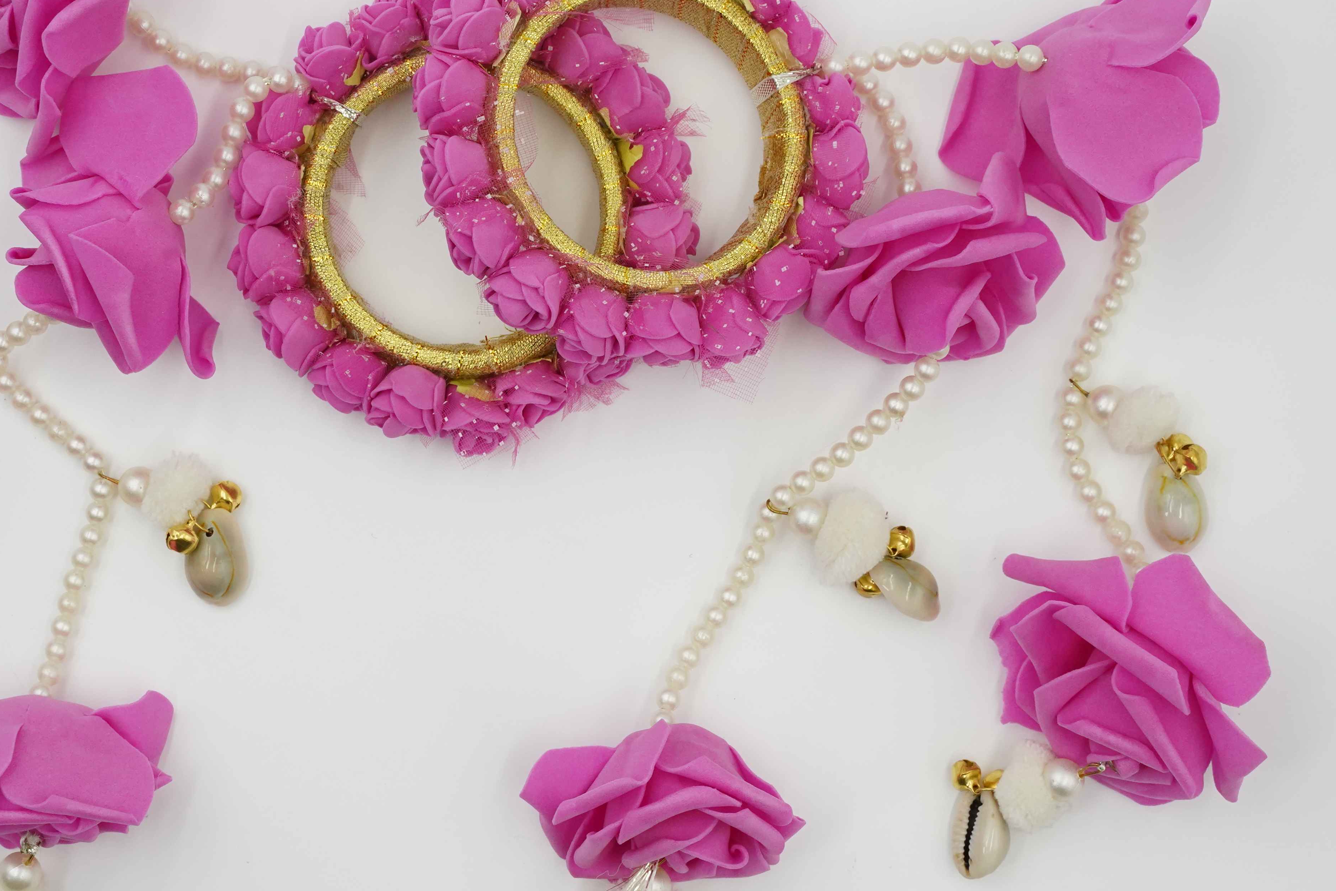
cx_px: 510
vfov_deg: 22.3
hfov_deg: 32.7
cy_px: 425
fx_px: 2264
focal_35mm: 61
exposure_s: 1/200
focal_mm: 38
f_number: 11
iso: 2500
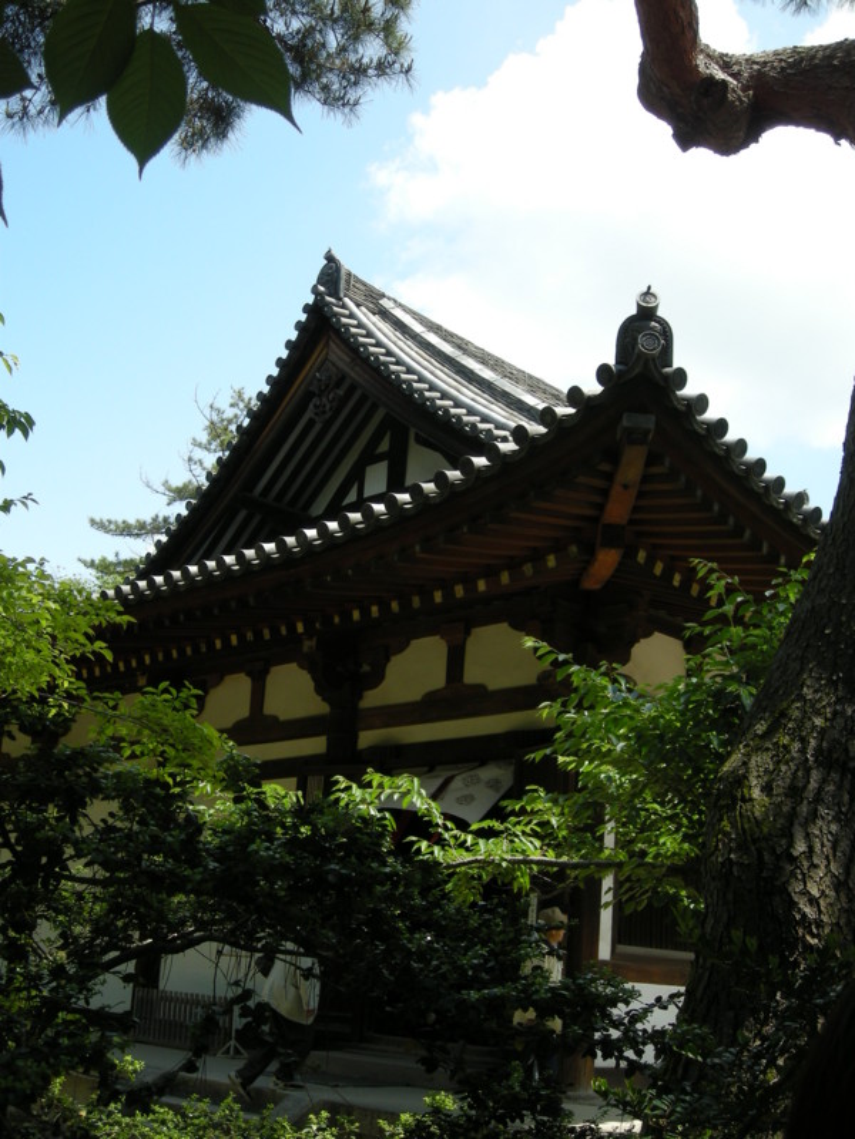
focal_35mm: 44
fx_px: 1449
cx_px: 428
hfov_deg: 32.9
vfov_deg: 42.9
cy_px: 570
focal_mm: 7.1
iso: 50
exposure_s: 1/444
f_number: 3.1
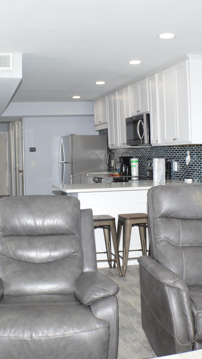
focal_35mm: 62
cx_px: 79
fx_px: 590
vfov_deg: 33.8
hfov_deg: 19.4
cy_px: 179
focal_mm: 26
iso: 400
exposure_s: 1/100
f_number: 5
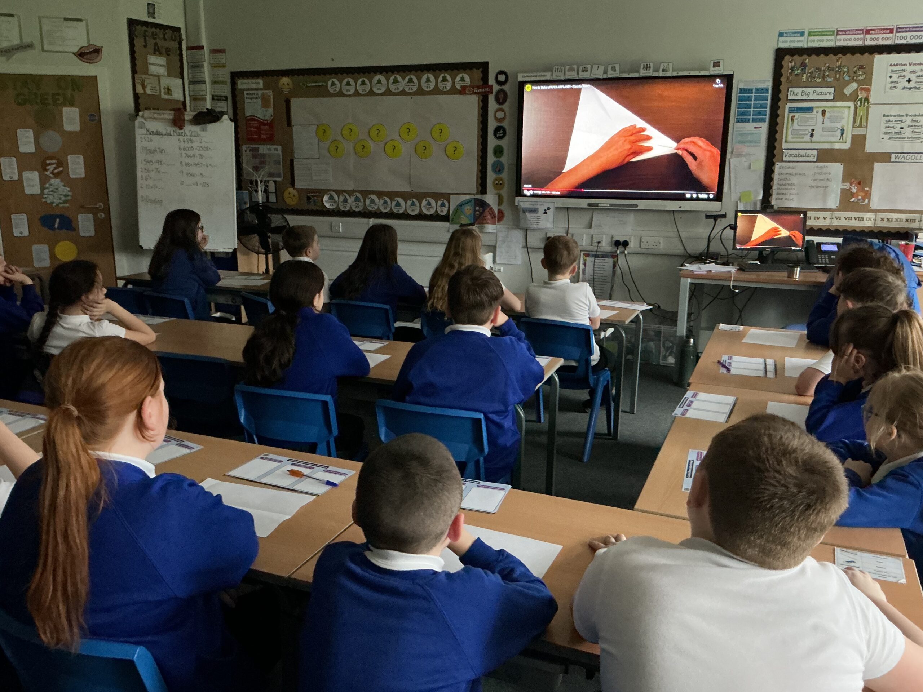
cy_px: 346
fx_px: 773
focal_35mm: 29
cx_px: 462
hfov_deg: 61.7
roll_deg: -0.6
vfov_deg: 48.2
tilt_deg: -13.7
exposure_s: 1/33
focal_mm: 3
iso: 320
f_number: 1.8
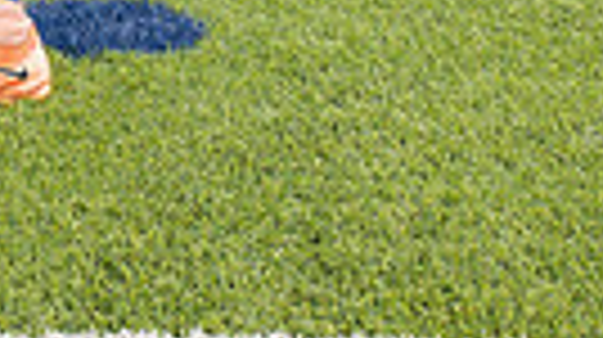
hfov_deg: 15.7
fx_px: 2140
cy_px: -671
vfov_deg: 7.8
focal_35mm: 134
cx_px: -36
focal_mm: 38
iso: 125
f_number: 7.1
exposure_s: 1/400
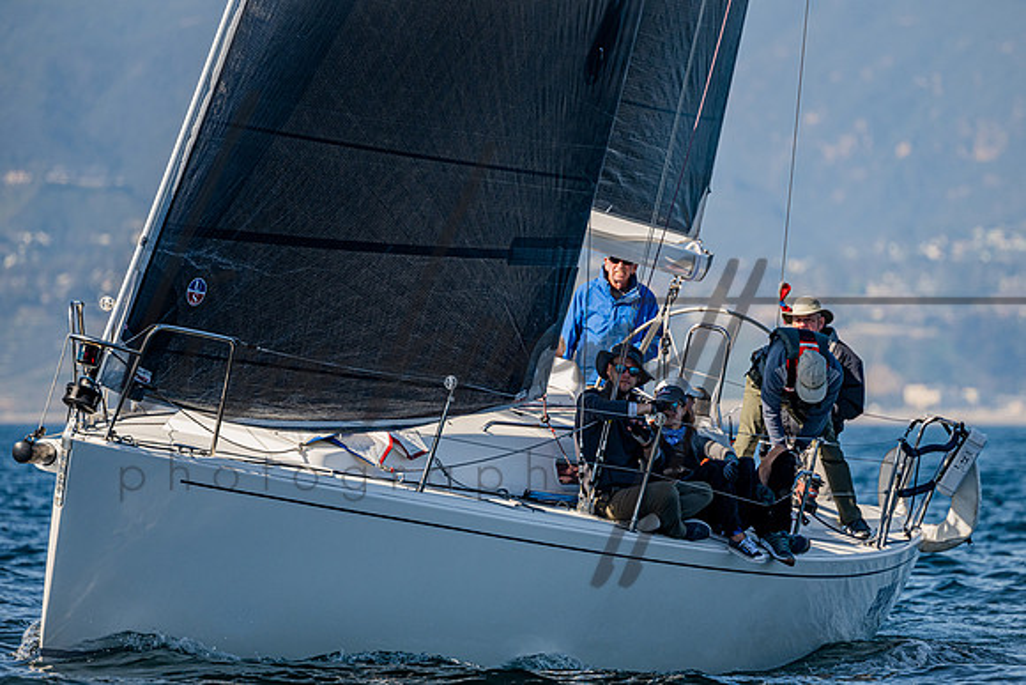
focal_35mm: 455
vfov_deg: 3.0
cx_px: 569
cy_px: 321
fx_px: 12967
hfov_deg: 4.5
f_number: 5.6
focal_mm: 400
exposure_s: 1/2000
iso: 400
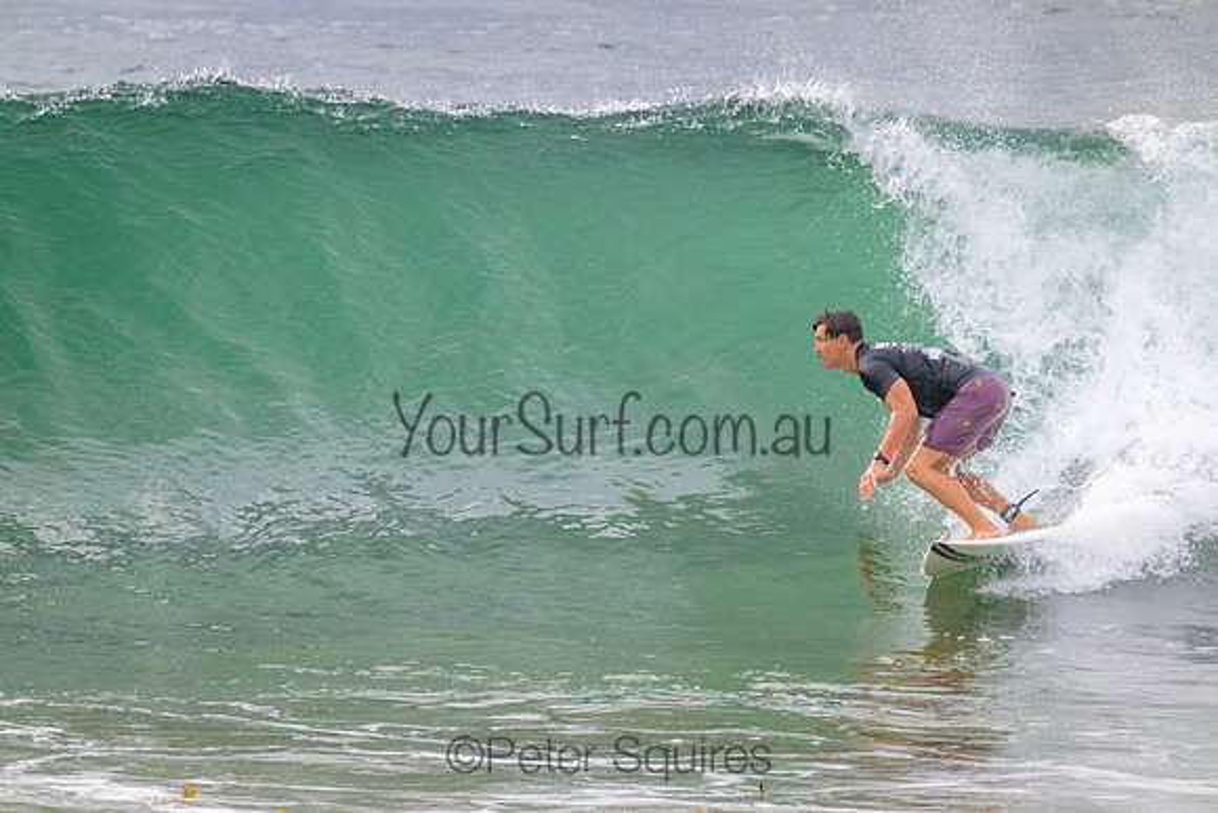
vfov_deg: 1.7
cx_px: 609
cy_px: 406
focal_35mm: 800
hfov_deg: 2.6
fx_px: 27072
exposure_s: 1/2000
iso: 2200
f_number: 11
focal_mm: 800
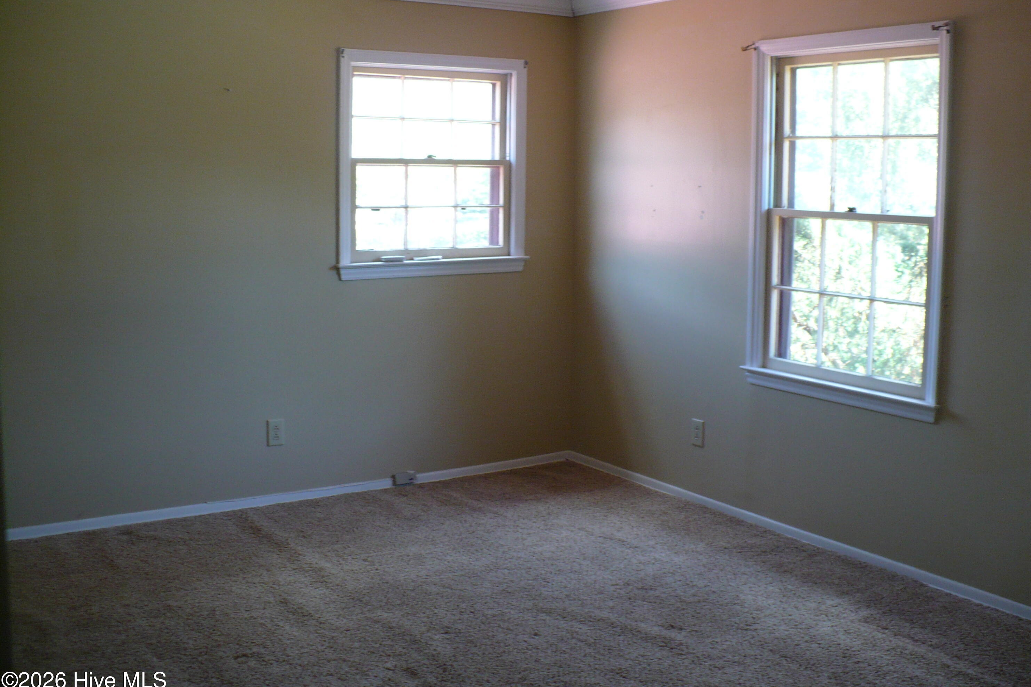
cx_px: 522
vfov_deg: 34.2
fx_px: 1117
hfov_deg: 49.6
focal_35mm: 39
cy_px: 325
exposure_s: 1/30
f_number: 2.8
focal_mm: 6.1
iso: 125
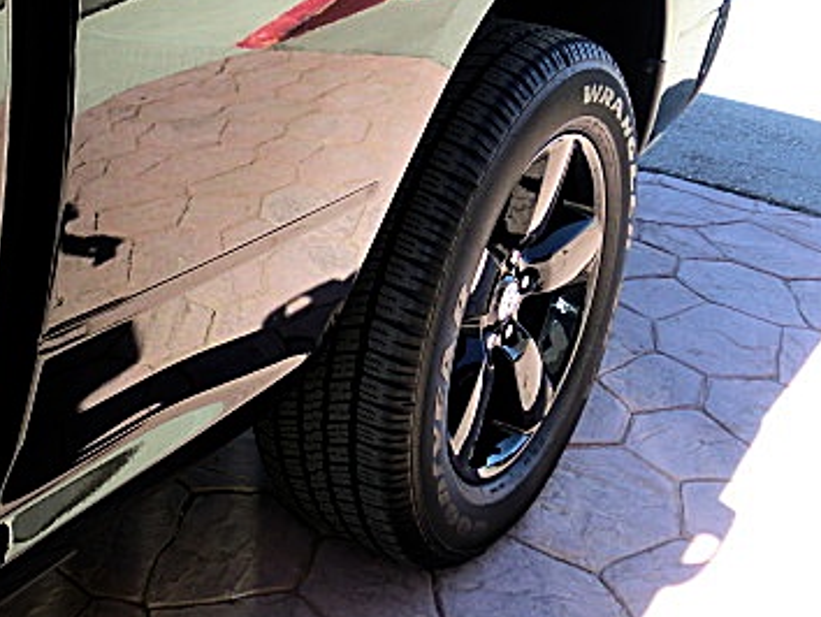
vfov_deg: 30.2
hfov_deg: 39.9
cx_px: 271
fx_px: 1115
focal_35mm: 47
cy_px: 123
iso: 64
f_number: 2.6
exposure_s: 1/125
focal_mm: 4.65
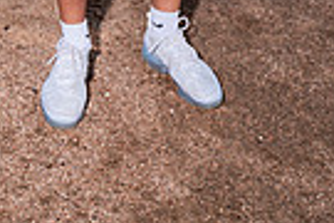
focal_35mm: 107
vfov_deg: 10.7
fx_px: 993
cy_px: -327
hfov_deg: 19.0
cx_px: 87
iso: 100
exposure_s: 1/640
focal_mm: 32
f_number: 4
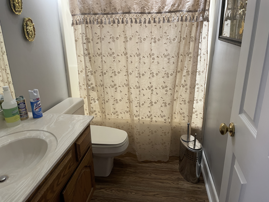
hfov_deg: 67.3
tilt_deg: -19.6
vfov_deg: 53.1
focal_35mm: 26
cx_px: 134
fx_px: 202
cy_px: 101
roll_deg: +1.0
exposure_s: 1/60
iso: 160
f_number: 1.6
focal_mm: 4.2
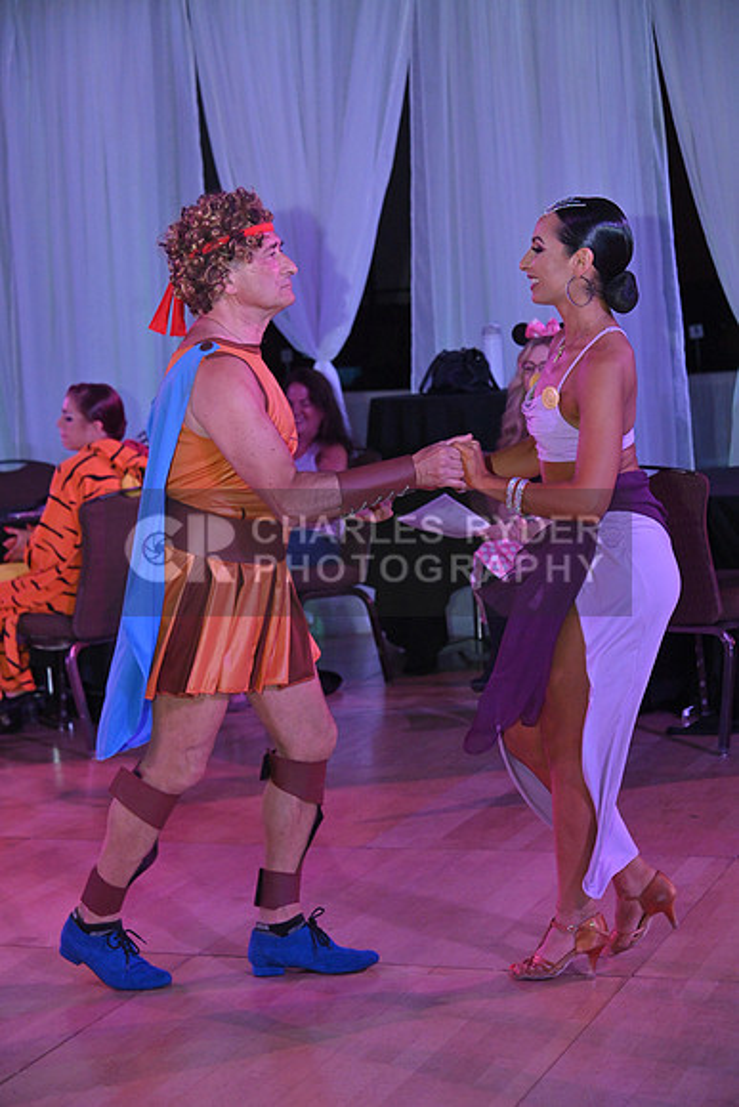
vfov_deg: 28.8
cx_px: 370
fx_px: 2154
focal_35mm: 70
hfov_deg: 19.5
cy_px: 554
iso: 2500
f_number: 6.3
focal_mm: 70
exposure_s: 1/400
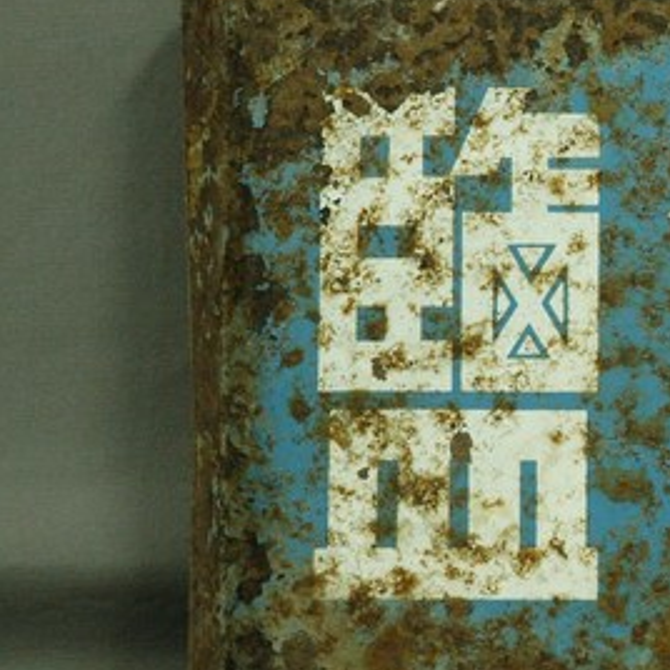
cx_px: 715
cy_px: 379
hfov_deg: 8.2
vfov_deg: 8.2
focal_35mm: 213
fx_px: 4664
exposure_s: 1/10
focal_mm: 70
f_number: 8
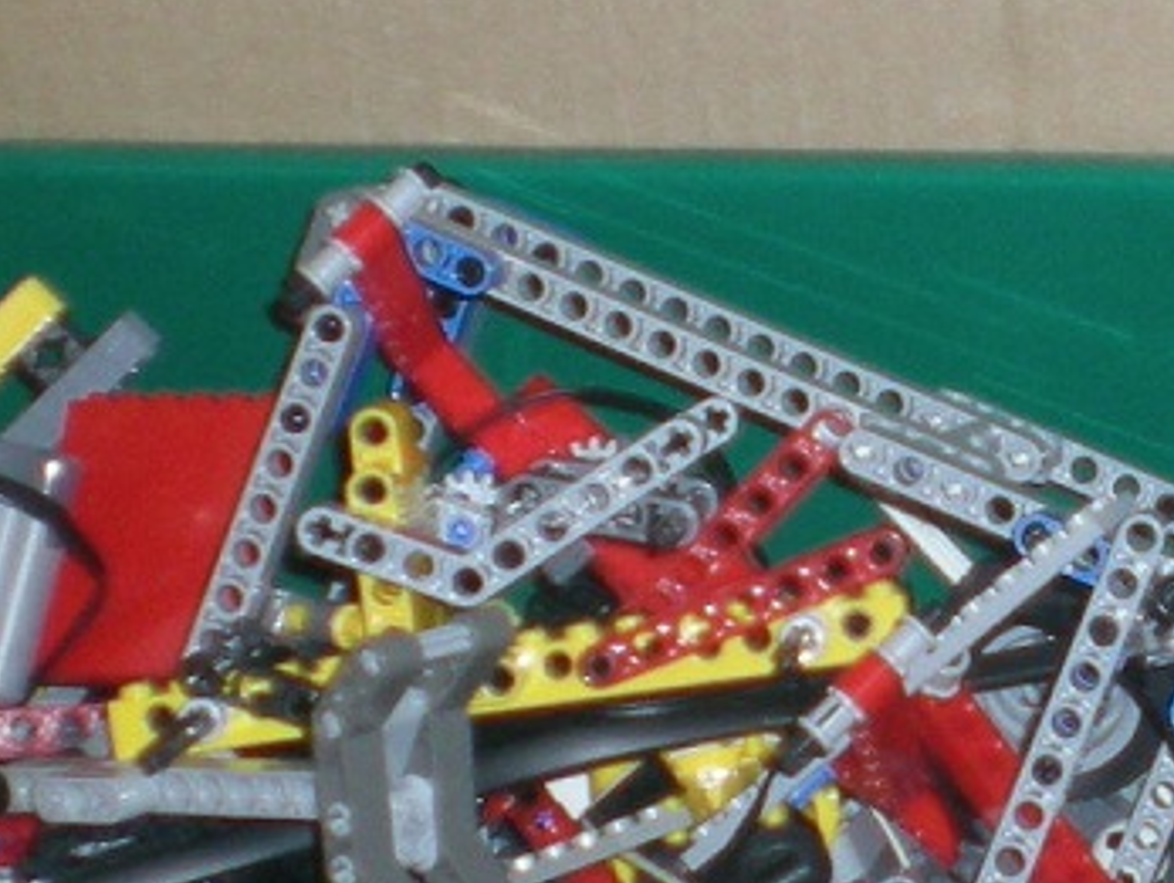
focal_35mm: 168
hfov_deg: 11.5
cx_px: 1448
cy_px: 413
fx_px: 5704
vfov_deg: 8.9
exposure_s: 1/60
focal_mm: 6.3
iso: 100
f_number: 3.1
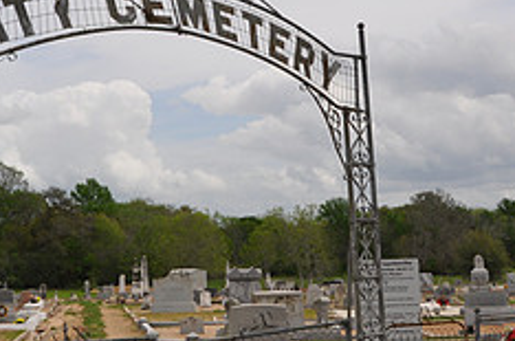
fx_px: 957
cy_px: 60
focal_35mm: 67
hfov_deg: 29.9
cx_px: 163
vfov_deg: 20.0
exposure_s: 1/250
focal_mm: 18
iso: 200
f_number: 8
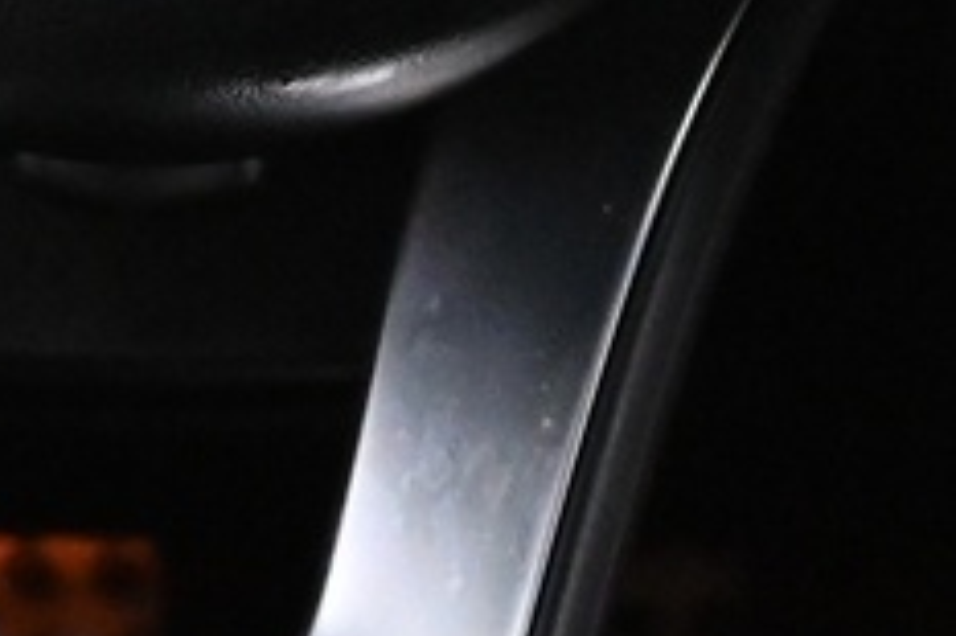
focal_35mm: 219
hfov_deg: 9.4
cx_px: 181
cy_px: -771
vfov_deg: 6.0
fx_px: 5824
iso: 5000
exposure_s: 1/30
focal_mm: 21
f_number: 4
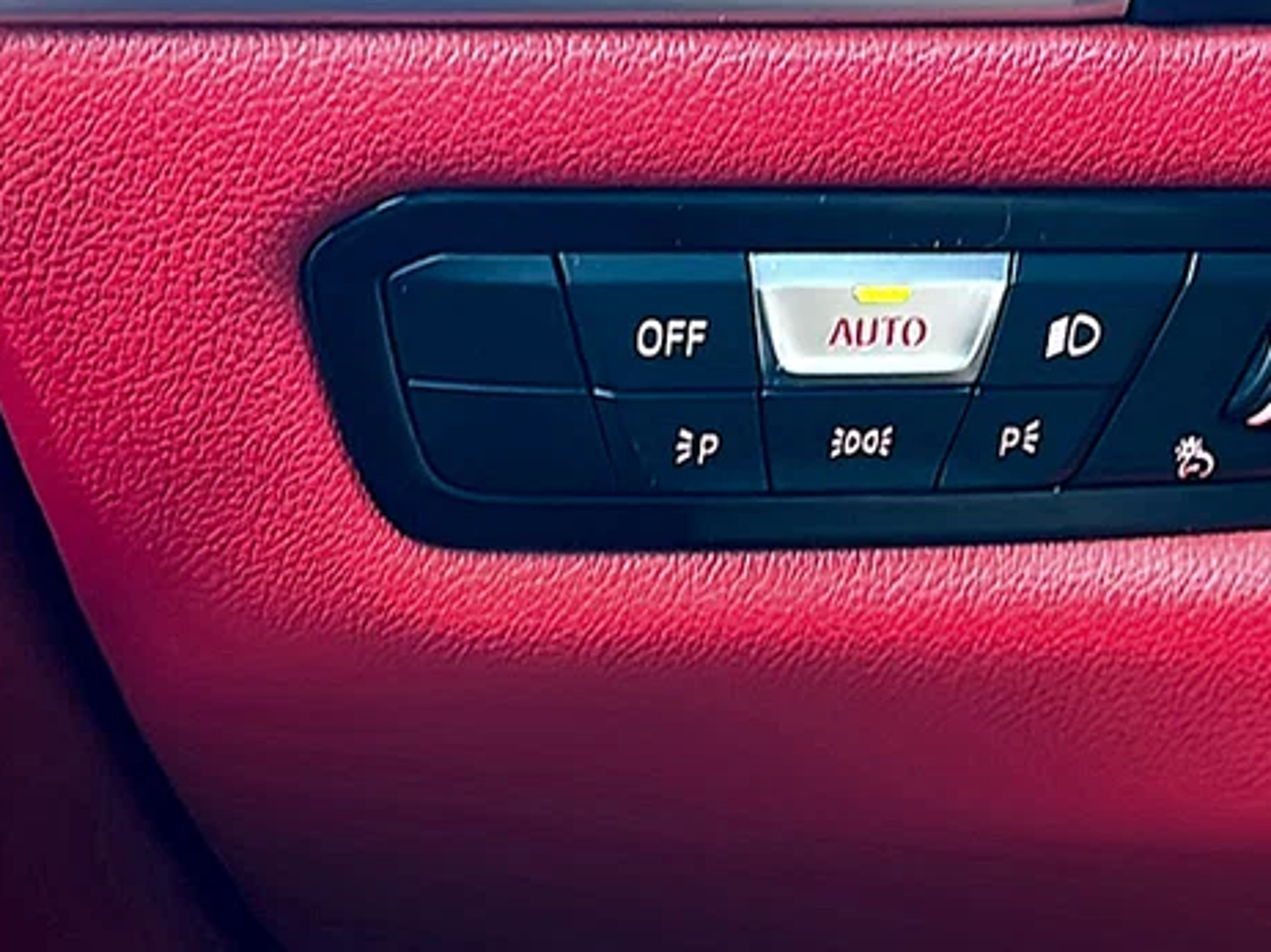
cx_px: 876
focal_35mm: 62
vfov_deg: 23.6
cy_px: 333
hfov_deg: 30.9
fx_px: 2276
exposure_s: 1/50
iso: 320
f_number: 1.78
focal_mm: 6.86
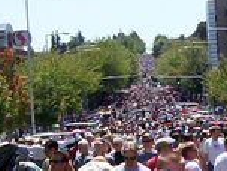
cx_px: 220
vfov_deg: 7.9
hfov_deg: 10.4
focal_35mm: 189
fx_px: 1239
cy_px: 55
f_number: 4.8
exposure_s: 1/569
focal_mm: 6
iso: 80
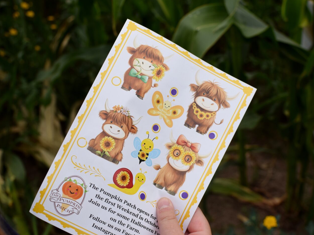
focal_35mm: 58
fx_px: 522
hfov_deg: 33.5
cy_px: 117
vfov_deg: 25.4
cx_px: 173
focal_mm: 35
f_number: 5.6
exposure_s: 1/1600
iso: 400
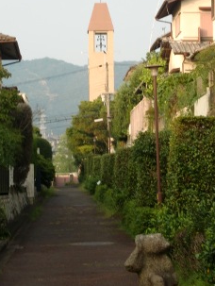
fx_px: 1289
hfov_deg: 9.5
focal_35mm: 156
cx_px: 95
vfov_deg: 12.6
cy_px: 119
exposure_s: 1/100
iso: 64
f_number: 5.8
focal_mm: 19.6
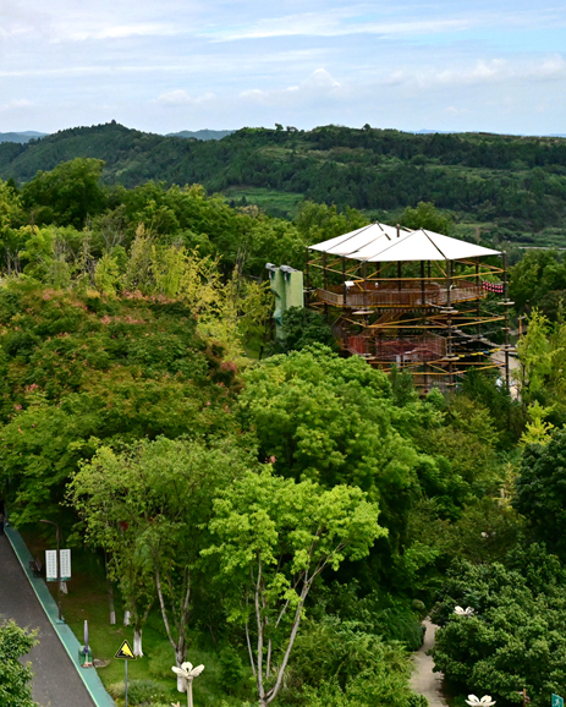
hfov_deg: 20.3
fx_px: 1548
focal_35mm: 74
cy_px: 340
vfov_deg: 25.7
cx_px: 45
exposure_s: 1/6400
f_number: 8
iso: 4000
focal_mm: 38
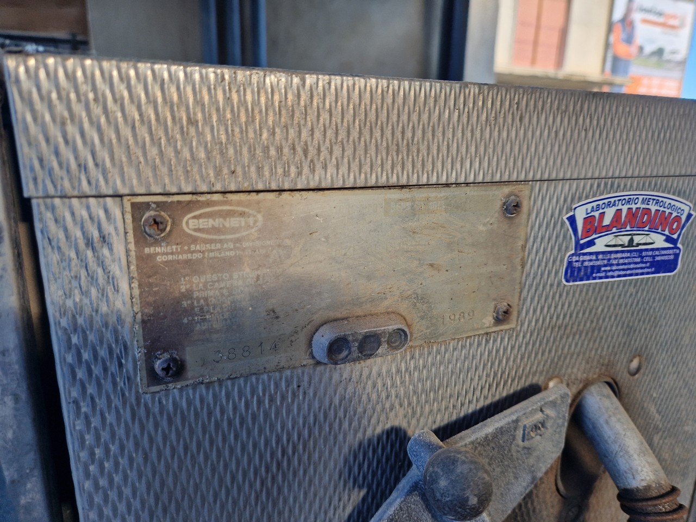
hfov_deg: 73.9
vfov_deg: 58.9
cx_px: 348
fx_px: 462
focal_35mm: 23
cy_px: 261
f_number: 1.8
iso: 50
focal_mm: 5.4
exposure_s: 1/180
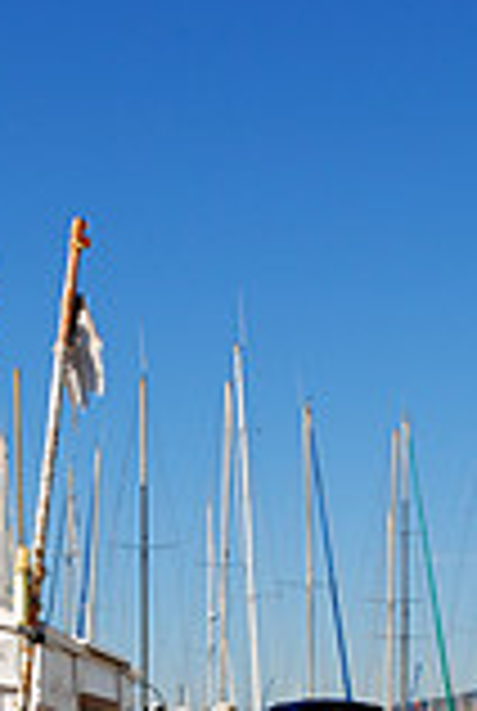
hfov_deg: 12.3
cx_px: 74
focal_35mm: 111
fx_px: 2196
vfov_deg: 17.8
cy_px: 752
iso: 110
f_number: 10
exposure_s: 1/250
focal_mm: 26
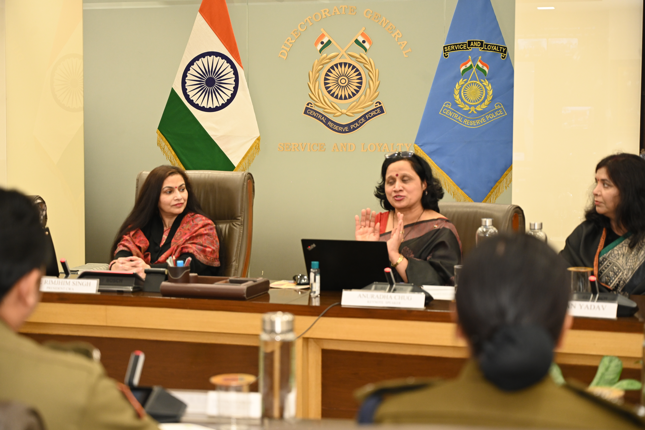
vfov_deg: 19.5
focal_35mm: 70
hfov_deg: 28.8
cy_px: 215
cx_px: 322
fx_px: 1254
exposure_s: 1/100
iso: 1250
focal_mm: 70
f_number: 4
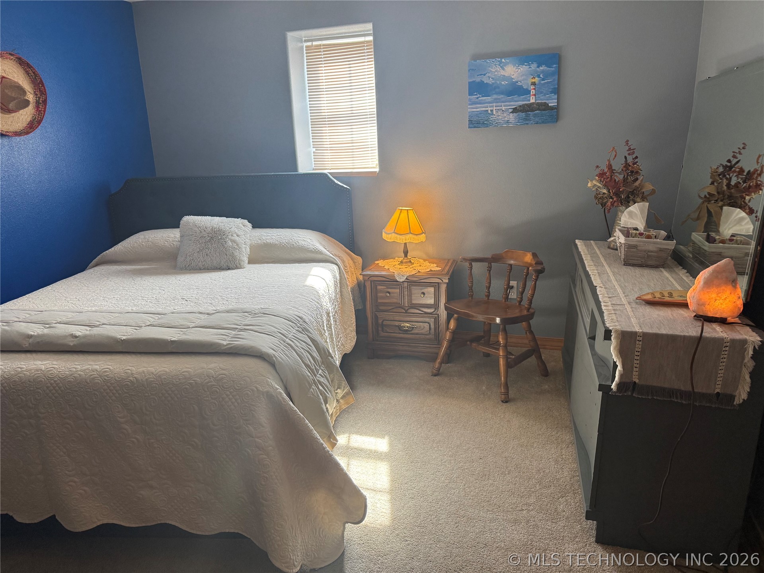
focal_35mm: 24
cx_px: 382
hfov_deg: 71.6
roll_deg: +3.1
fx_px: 530
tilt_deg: -14.6
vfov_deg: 56.8
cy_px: 286
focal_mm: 6.76
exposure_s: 1/120
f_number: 1.78
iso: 200
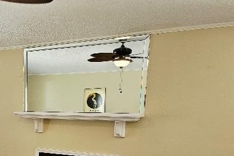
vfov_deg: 27.1
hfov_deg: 38.9
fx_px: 306
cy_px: 154
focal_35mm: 47
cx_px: 23
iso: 200
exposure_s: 1/182
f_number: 1.7
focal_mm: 6.3
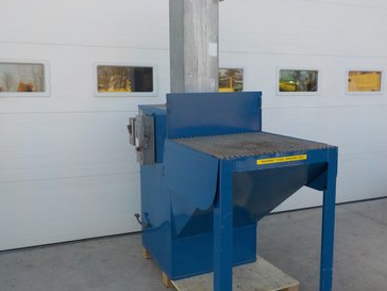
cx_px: 194
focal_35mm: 33
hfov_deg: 55.4
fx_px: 369
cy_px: 132
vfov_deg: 42.9
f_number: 3.3
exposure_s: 1/400
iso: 125
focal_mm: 4.1
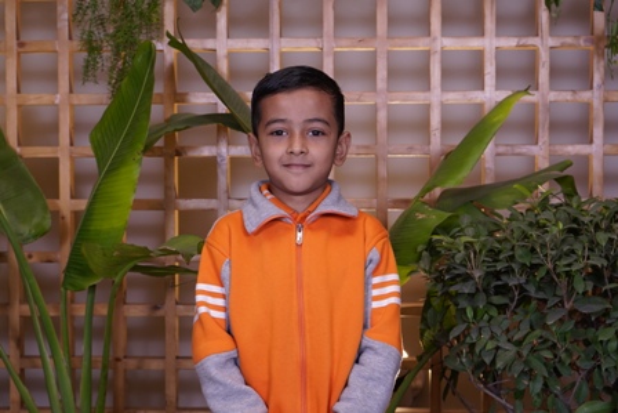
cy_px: 206
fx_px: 1150
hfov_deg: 30.1
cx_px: 309
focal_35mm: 67
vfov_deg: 20.3
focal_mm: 45
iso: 400
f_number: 4.5
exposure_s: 1/125
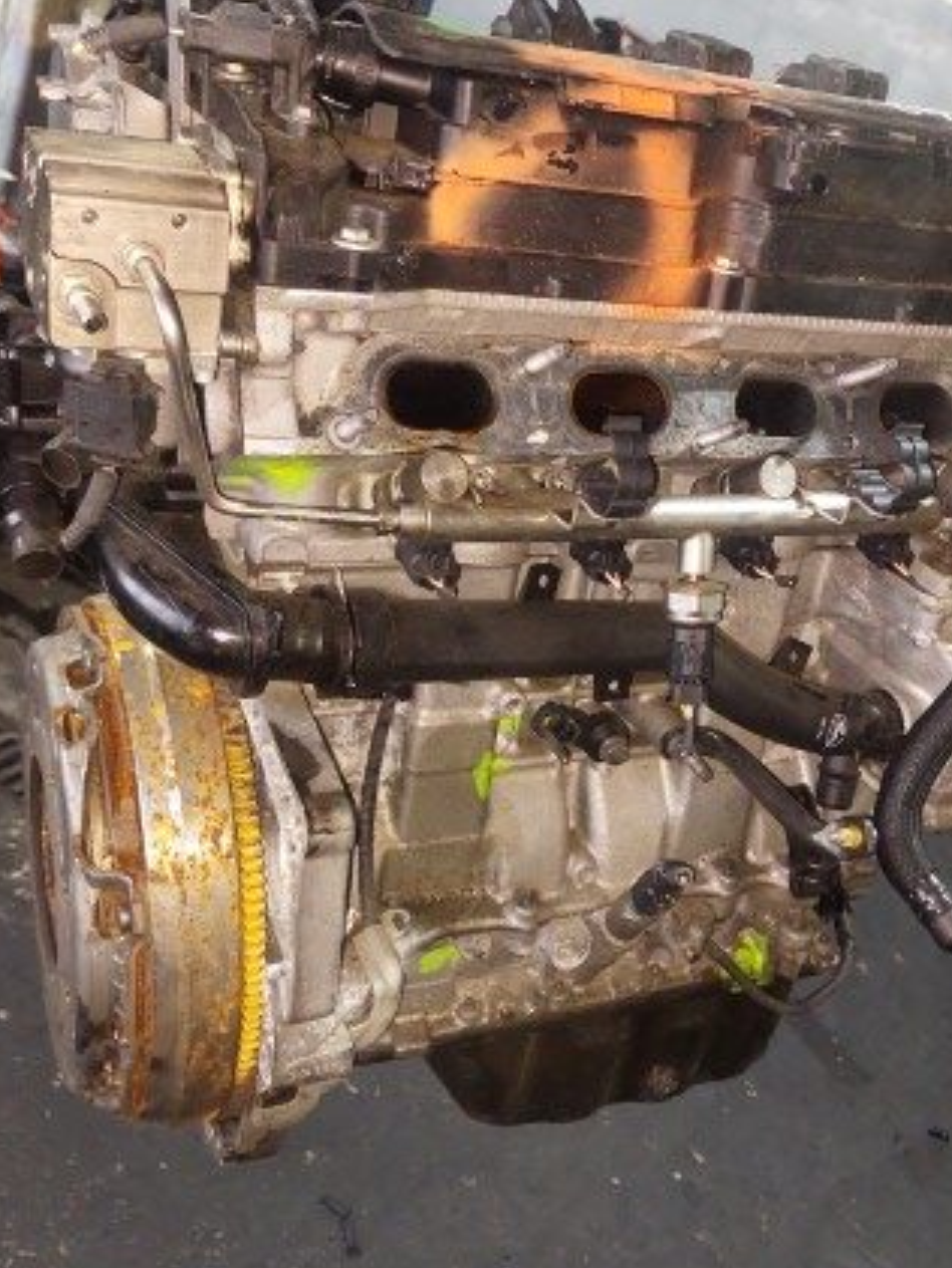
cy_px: 669
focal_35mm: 38
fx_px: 1393
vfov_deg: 48.9
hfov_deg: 37.4
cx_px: 615
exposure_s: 1/50
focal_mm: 5.23
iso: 400
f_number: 1.8
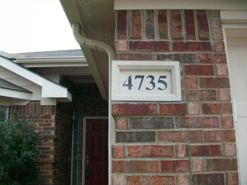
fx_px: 228
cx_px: 124
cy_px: 92
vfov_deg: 44.2
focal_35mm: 32
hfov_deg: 56.8
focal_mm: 5.7
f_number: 2.8
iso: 370
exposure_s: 1/500
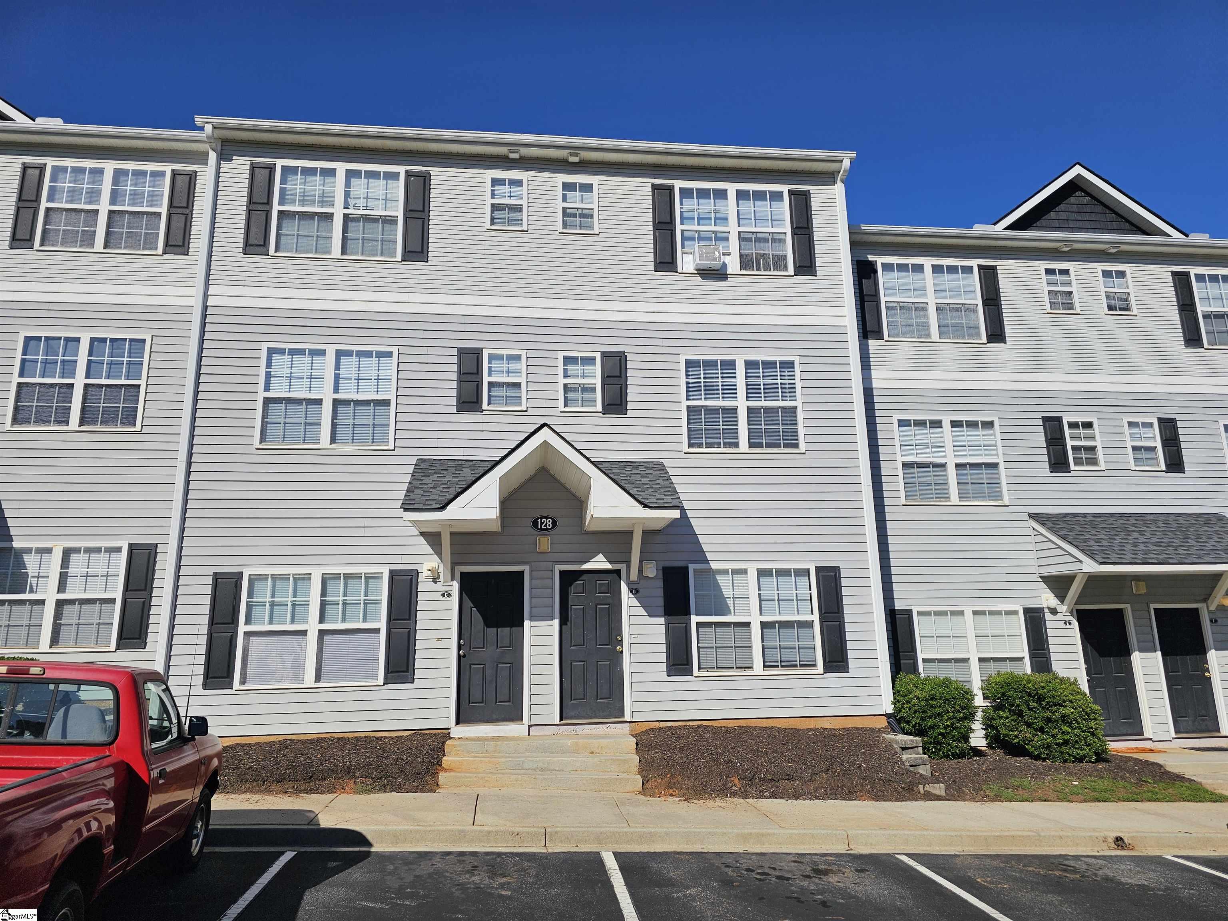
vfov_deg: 58.9
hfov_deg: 73.9
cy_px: 460
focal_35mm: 23
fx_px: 816
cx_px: 614
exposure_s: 1/1737
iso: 10
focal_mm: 6.3
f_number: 1.7
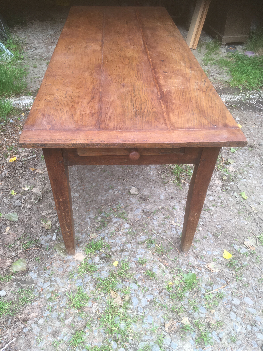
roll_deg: -2.0
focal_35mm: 29
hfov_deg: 48.2
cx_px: 132
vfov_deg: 61.7
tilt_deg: -41.9
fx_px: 294
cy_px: 176
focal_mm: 4.15
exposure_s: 1/50
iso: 25
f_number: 2.2
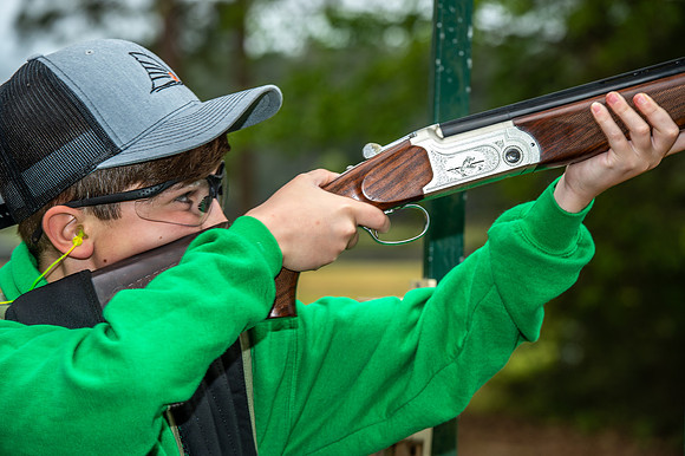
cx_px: 342
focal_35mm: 160
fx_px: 3043
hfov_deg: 12.8
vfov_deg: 8.6
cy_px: 228
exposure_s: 1/125
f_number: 8
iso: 125
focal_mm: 160
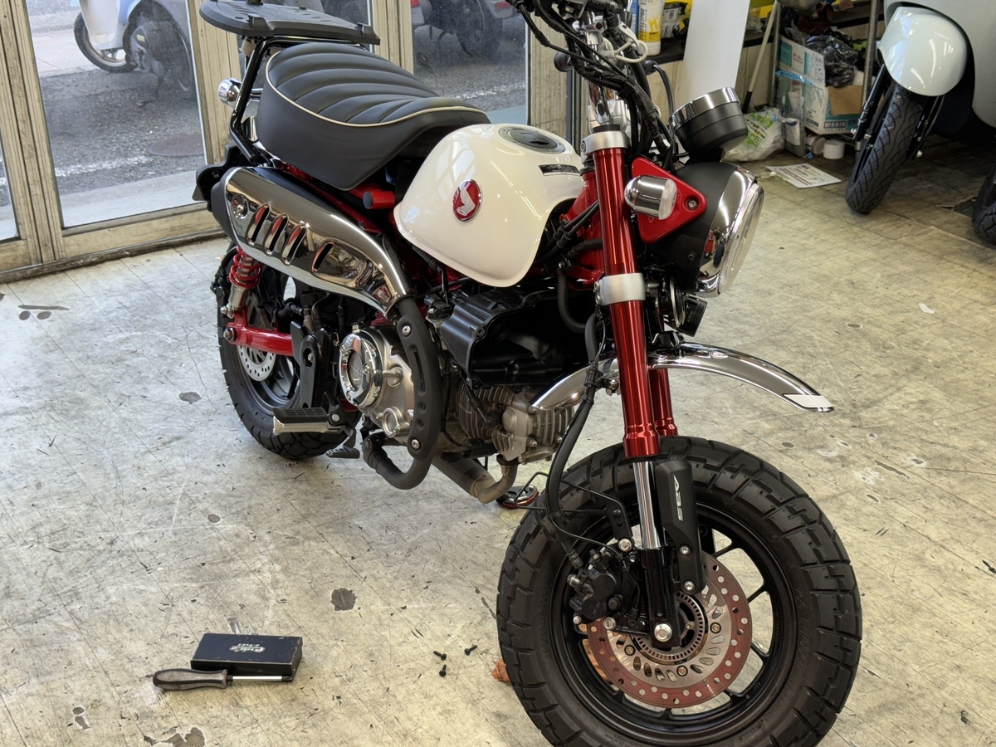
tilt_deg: -26.5
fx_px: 1381
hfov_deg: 39.7
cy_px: 374
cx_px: 498
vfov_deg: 30.3
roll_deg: +1.2
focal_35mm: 48
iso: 50
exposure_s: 1/50
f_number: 1.78
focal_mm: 6.76
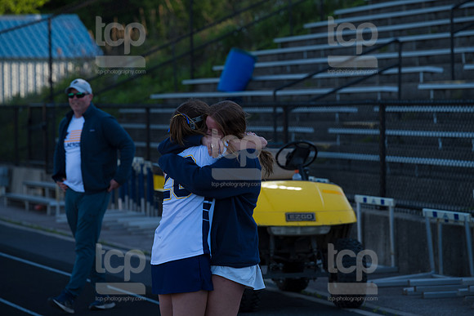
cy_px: 158
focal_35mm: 175
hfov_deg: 11.7
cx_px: 237
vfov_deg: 7.9
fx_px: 2305
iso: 250
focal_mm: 175
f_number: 5.6
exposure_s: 1/400
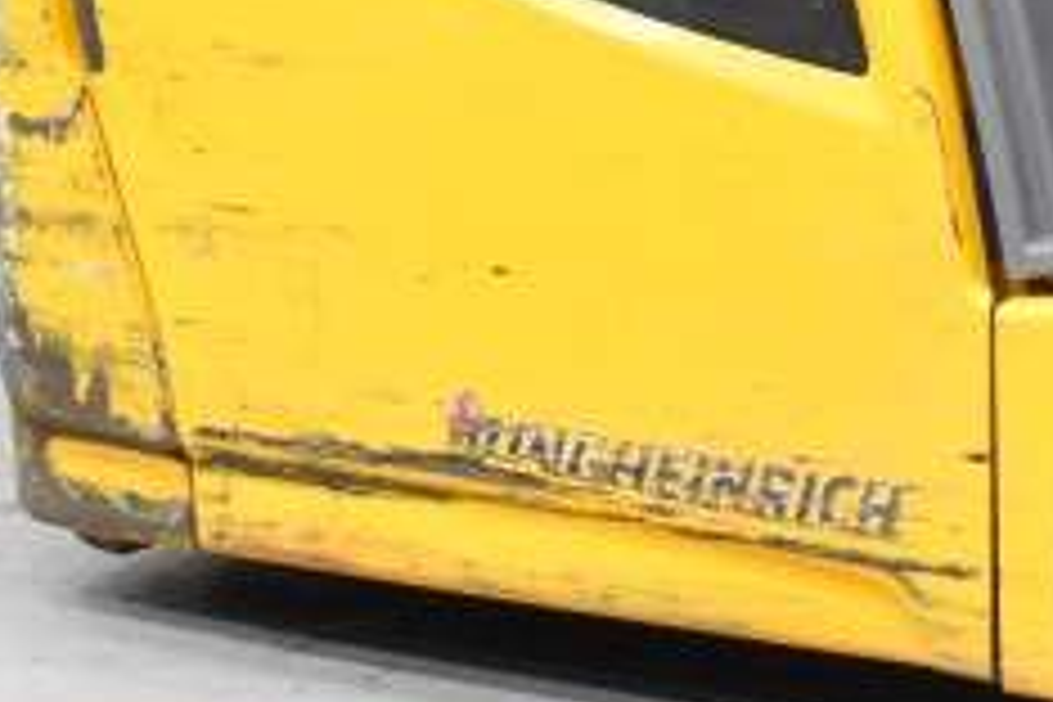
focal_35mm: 177
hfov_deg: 11.4
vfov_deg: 7.5
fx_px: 5164
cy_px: -675
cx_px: 1256
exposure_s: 1/30
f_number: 5
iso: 1600
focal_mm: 23
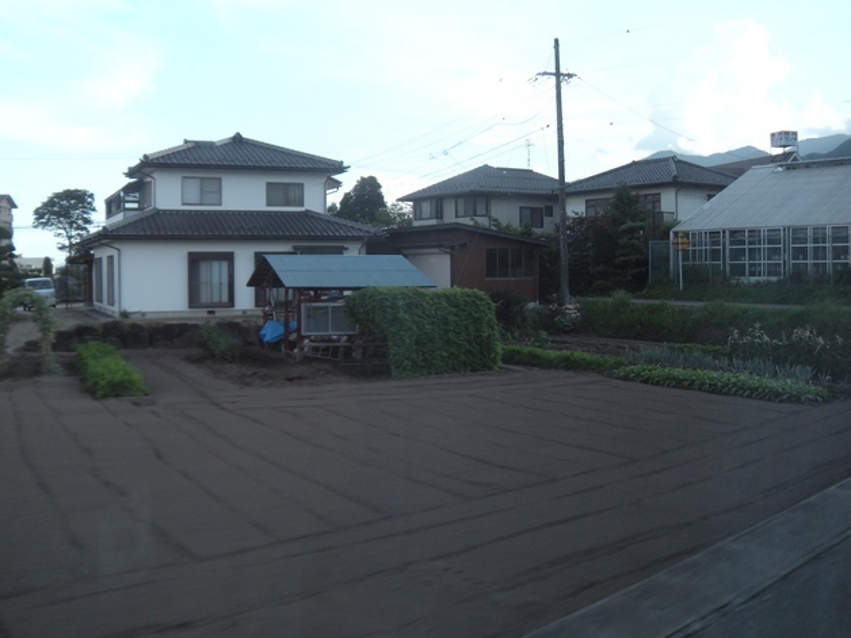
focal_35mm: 39
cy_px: 299
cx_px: 436
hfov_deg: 47.9
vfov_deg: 36.8
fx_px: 959
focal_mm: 5.9
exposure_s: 1/54.3
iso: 75
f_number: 3.8
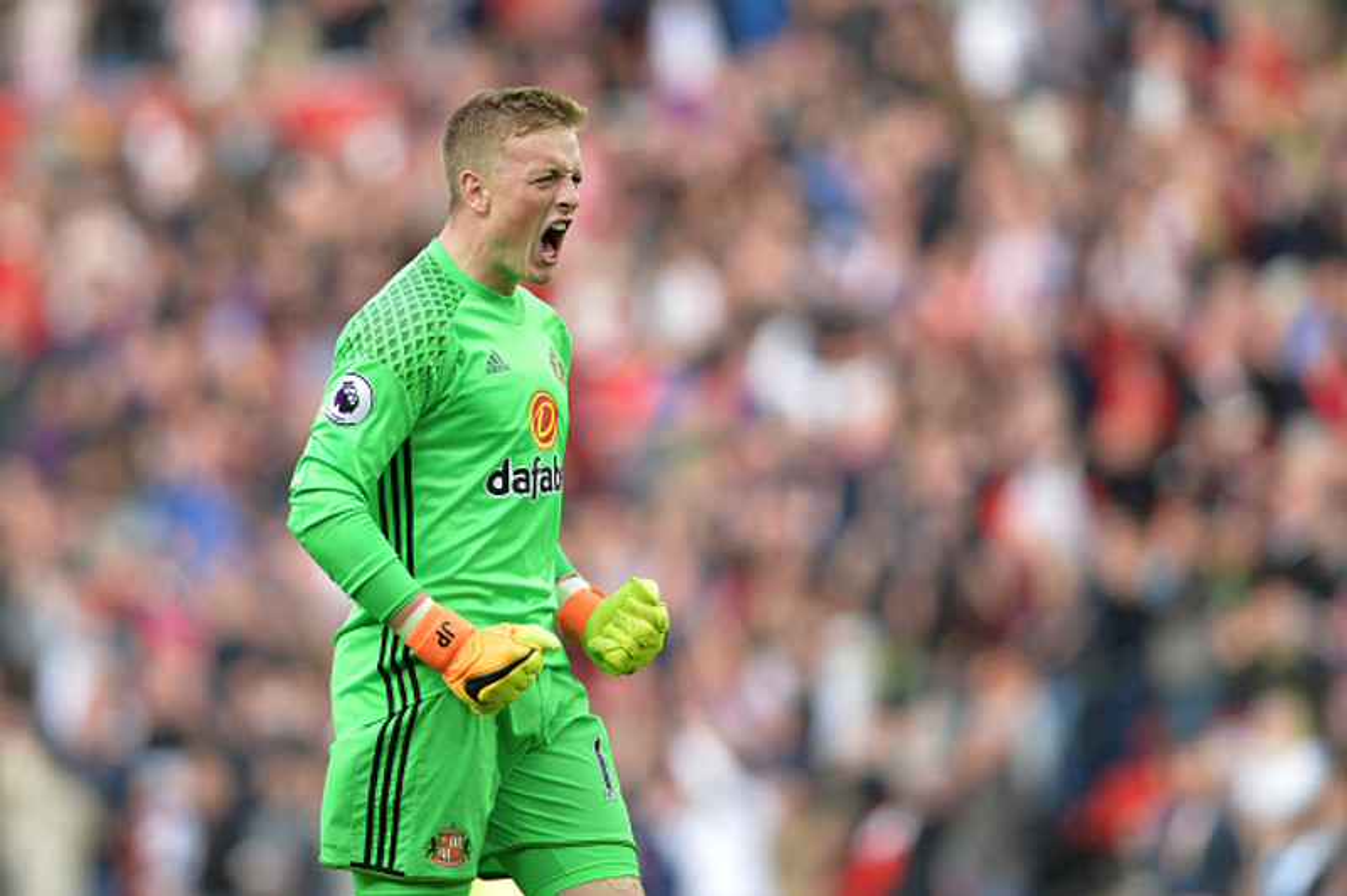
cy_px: 448
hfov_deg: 5.2
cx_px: 674
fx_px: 14954
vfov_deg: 3.4
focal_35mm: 400
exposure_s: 1/1000
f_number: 4.5
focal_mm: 400
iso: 1250
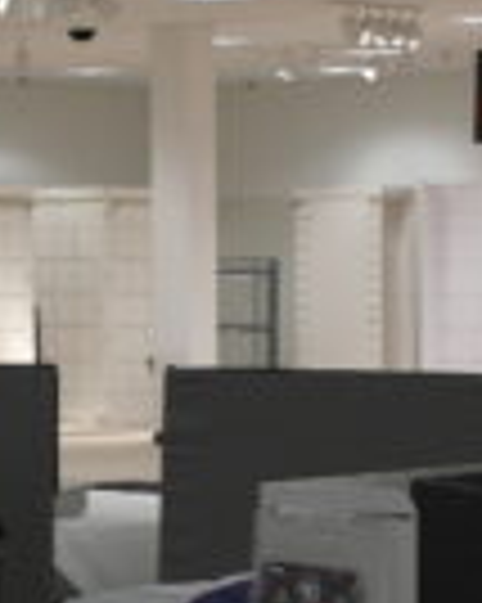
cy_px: 472
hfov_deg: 8.6
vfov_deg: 10.8
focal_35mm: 178
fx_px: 3178
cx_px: 68
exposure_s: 1/30
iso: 400
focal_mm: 22
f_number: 3.5
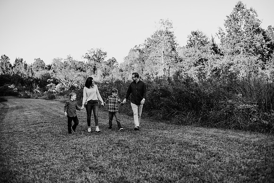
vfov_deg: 27.0
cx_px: 137
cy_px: 92
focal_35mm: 50
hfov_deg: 39.6
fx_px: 381
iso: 400
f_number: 2.5
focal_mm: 50
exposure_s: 1/1250
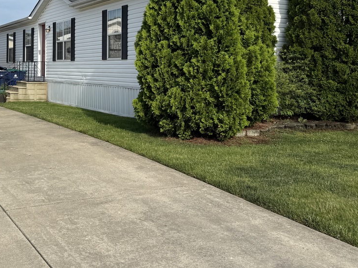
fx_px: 486
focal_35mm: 47
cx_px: 150
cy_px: 55
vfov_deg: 30.2
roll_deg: -0.5
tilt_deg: +0.3
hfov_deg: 40.3
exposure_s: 1/4673
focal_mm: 6.76
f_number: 1.78
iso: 80
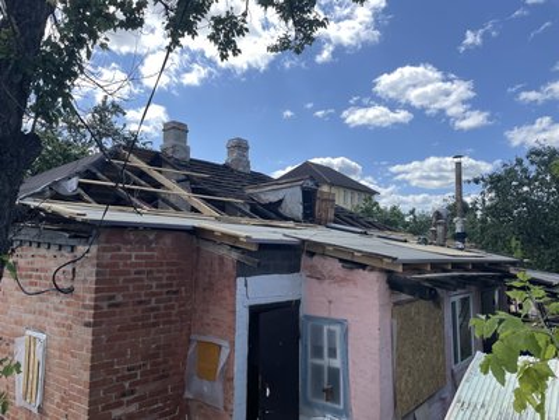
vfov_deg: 53.1
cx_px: 280
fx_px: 420
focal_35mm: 26
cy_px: 210
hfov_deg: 67.3
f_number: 1.6
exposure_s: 1/3861
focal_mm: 4.2
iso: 32
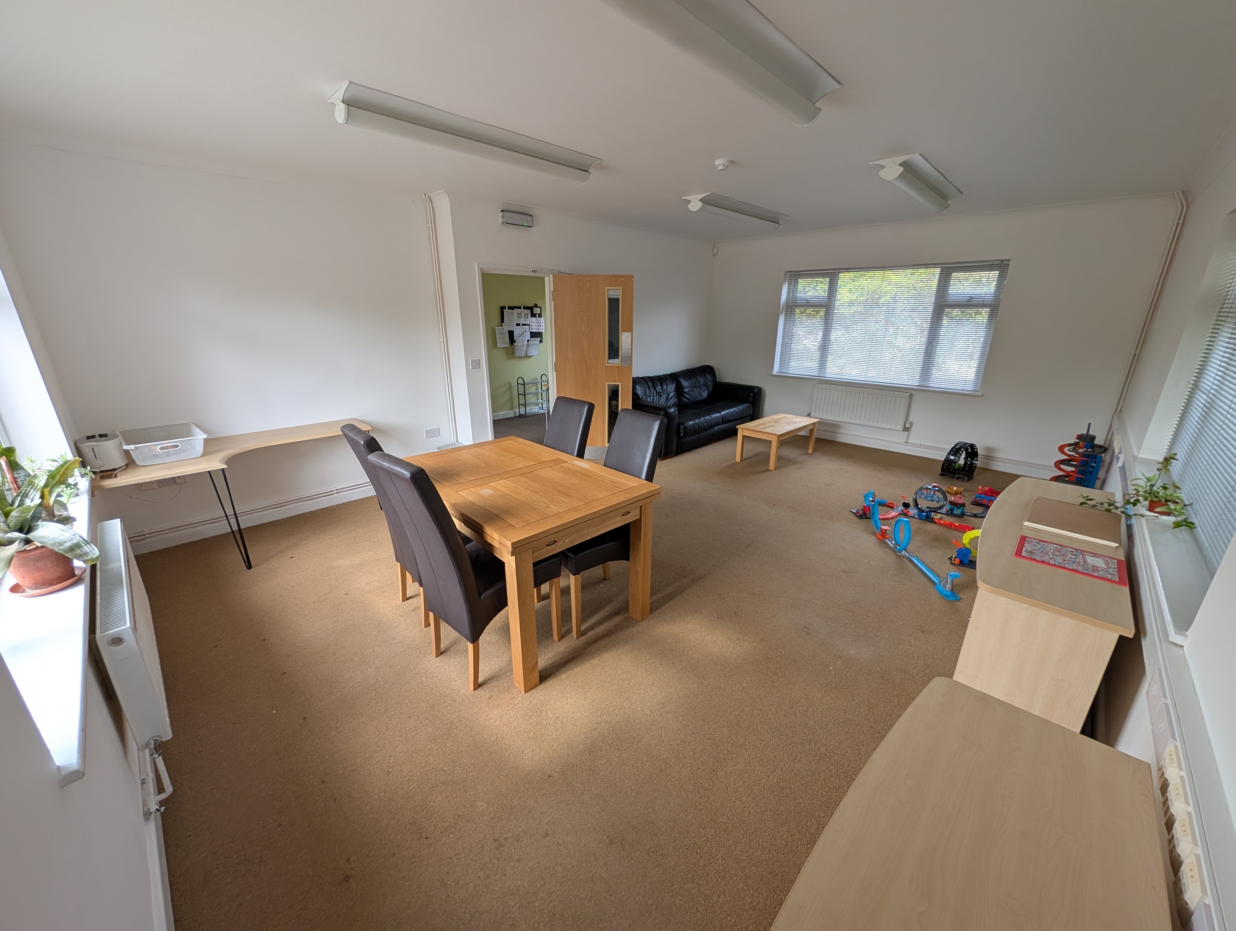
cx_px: 618
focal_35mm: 12
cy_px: 466
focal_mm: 2.02
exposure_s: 1/198
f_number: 1.7
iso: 99
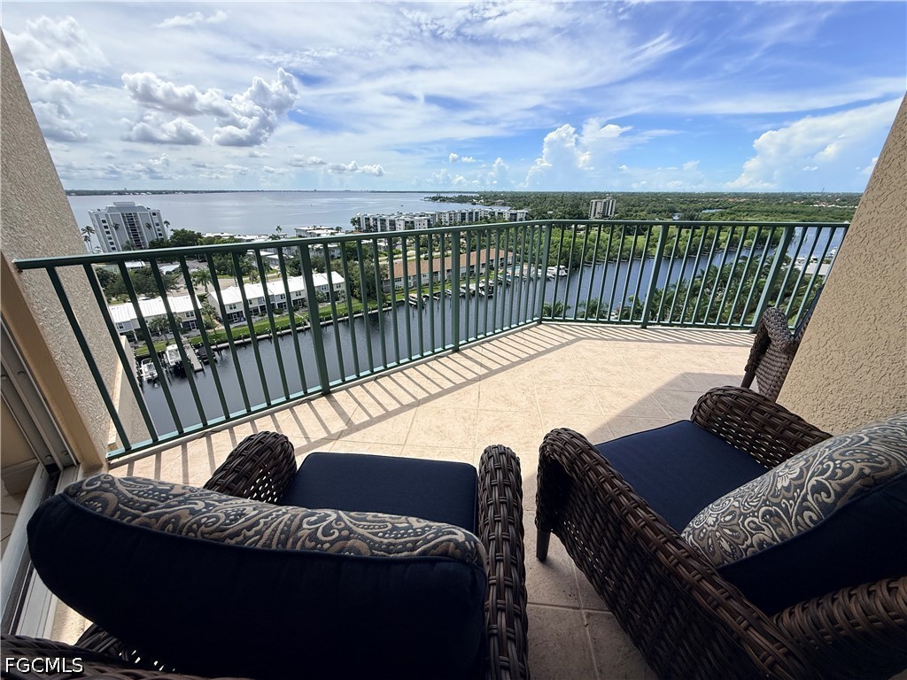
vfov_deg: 85.7
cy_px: 340
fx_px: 367
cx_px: 454
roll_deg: -0.5
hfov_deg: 102.1
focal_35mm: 14
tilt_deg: -22.8
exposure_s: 1/2506
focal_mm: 2.22
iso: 50
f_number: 2.2
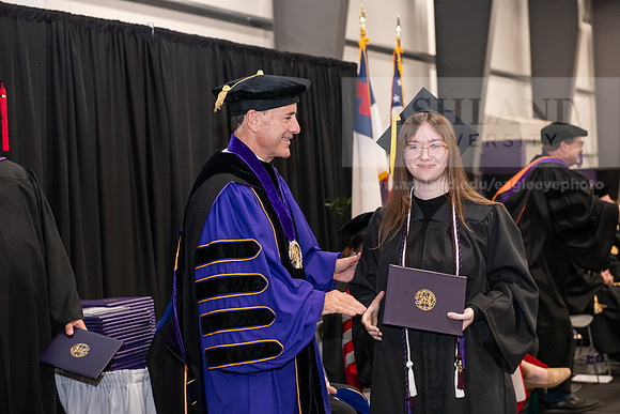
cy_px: 207
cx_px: 310
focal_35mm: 70
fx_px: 1206
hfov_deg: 28.8
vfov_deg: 19.5
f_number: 5
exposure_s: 1/125
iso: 2500
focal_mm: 70
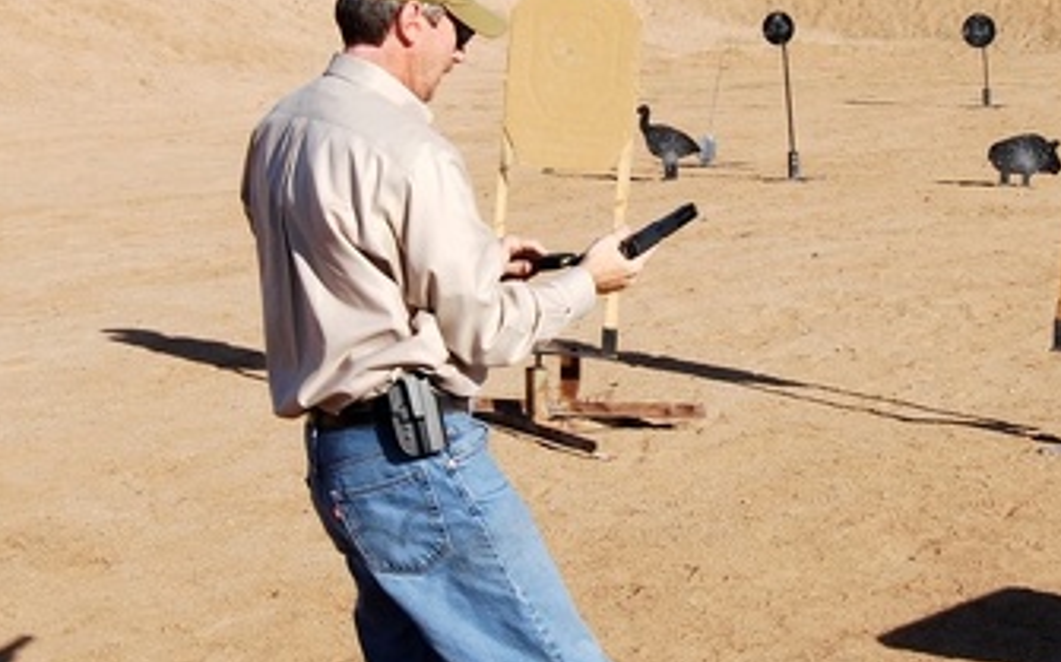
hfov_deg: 22.0
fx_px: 2717
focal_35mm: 94
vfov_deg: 13.9
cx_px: 719
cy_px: 195
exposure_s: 1/250
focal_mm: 26
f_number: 8
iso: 100
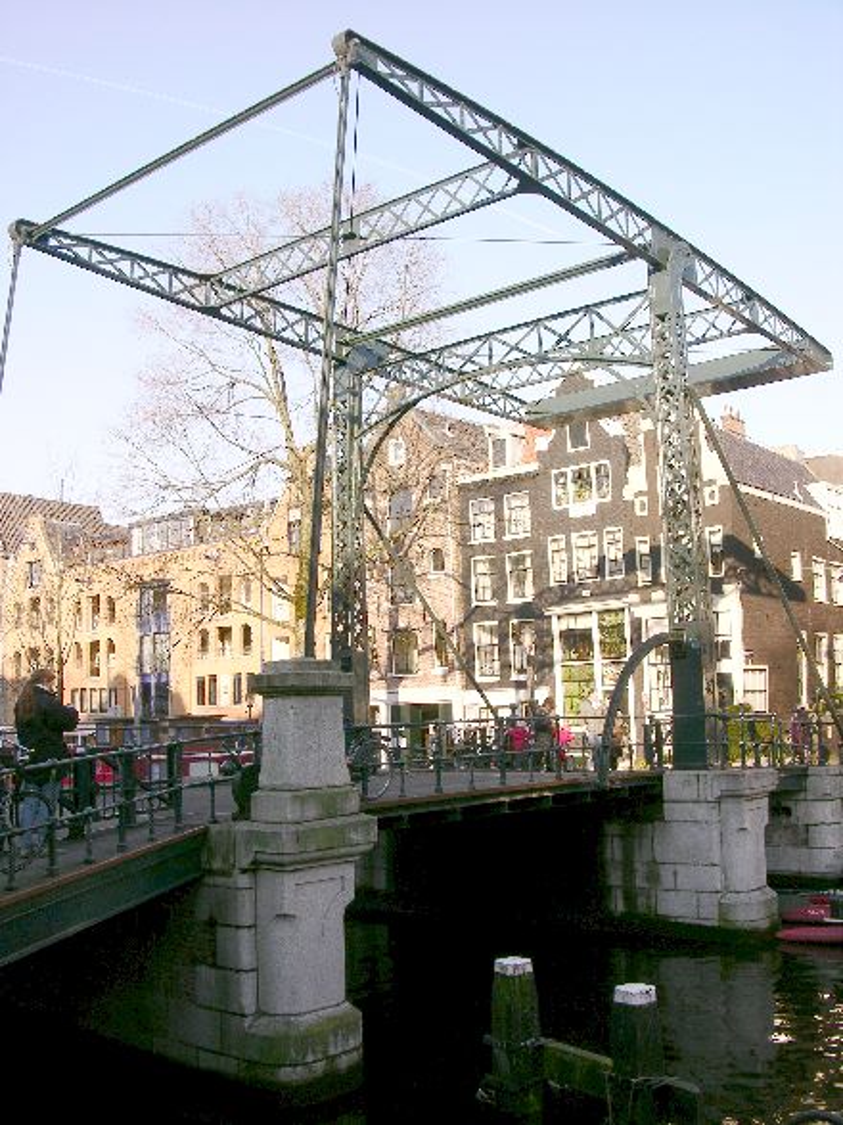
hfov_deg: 40.7
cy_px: 562
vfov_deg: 52.6
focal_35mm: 35
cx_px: 422
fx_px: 1137
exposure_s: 1/91.2
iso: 50
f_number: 6.3
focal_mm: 8.9
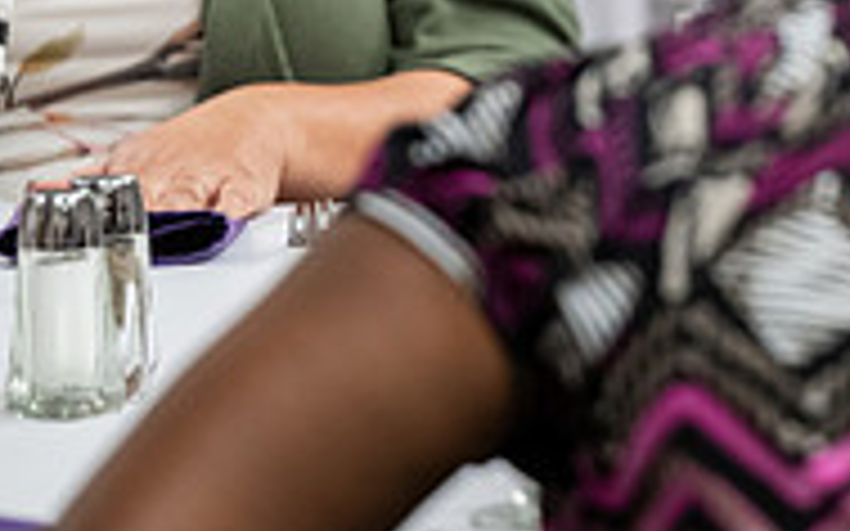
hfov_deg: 5.6
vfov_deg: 3.5
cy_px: -223
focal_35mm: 375
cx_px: 1214
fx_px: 8684
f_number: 2.8
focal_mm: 120
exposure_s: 1/200
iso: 2000
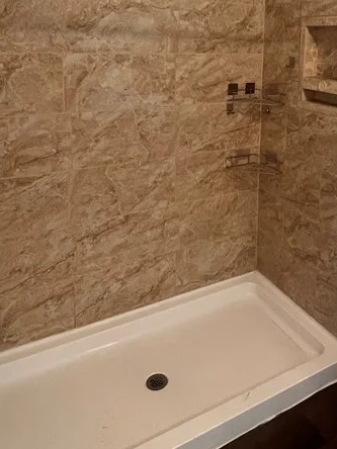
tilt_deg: -8.3
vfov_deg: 56.6
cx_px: 233
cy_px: 105
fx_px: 389
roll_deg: -0.6
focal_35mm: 30
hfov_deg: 45.9
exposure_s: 1/60
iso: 250
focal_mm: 1.57
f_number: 1.8
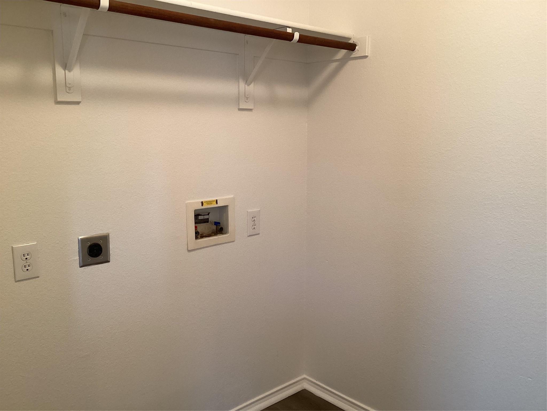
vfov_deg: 45.4
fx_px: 490
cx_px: 274
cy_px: 206
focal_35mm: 31
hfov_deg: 58.4
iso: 250
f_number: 2.4
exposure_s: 1/60
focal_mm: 3.3
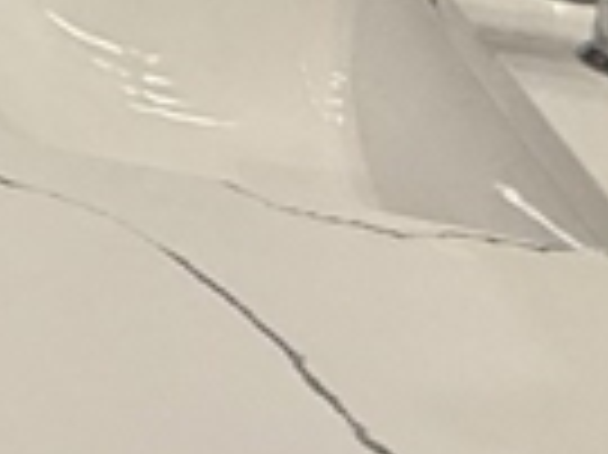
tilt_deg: -9.0
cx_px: -1234
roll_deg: +2.0
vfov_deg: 11.2
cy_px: -706
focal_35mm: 106
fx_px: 1860
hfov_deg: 11.2
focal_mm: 2.22
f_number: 2.2
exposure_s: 1/120
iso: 160
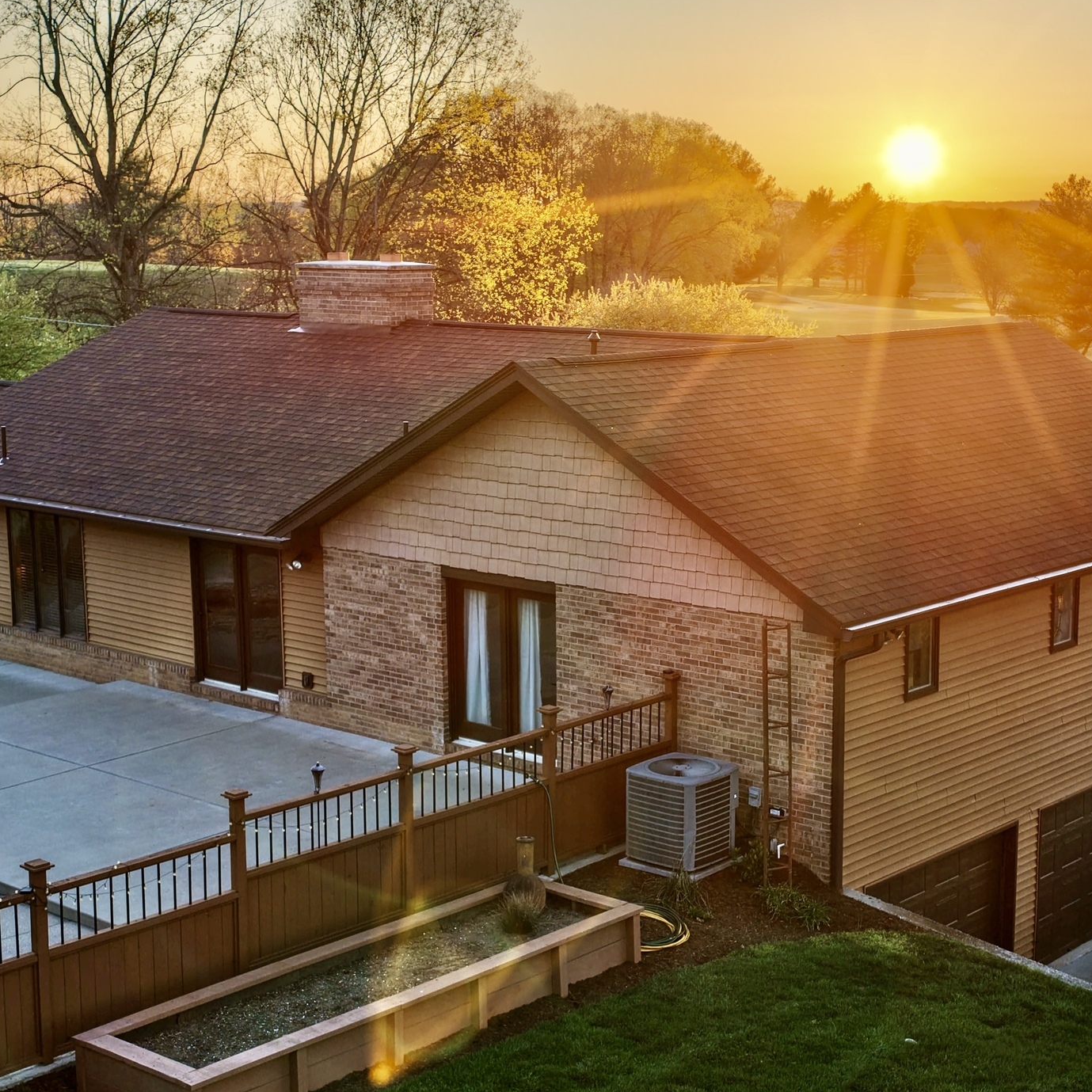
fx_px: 1892
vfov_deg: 32.2
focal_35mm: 53
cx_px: 659
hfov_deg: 32.1
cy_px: 586
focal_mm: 14.45
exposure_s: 1/160
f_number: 2.8
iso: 100
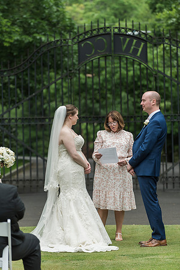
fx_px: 1312
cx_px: 90
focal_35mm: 175
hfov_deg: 7.8
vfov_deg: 11.7
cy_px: 135
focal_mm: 175
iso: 800
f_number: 4
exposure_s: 1/1000
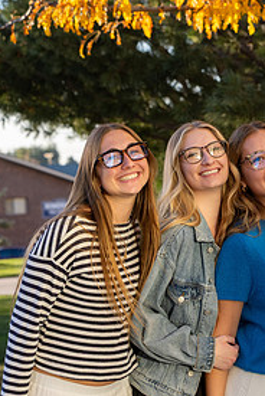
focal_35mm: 180
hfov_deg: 7.6
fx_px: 1982
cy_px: 125
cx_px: 348
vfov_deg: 11.4
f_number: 5
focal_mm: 70
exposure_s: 1/320
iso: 160
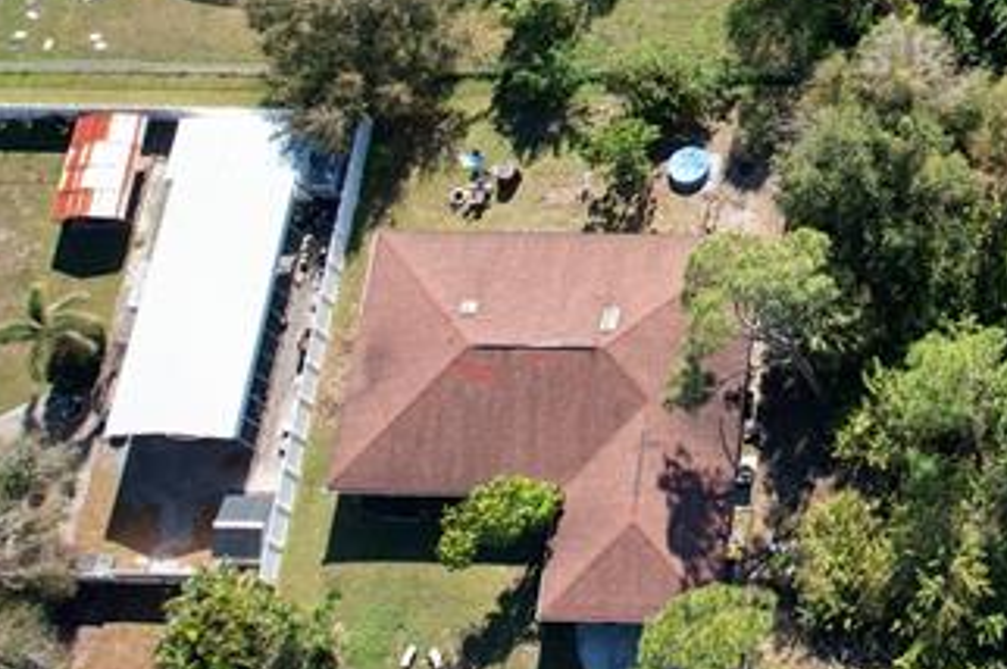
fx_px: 1956
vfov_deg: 18.4
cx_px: 1192
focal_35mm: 70
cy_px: -131
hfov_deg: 26.0
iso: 100
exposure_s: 1/1000
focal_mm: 8.38
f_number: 2.8
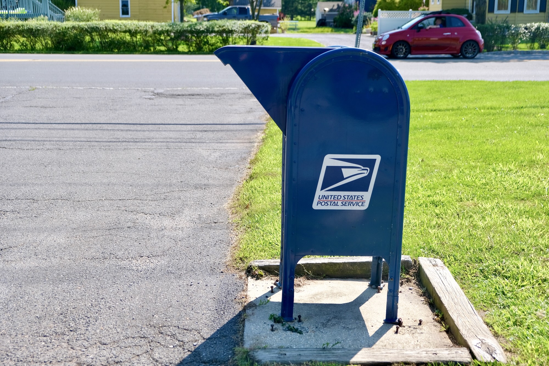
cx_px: 274
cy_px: 183
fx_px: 686
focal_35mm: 45
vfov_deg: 29.9
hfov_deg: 43.6
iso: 160
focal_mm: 30.2
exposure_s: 1/1250
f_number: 3.6
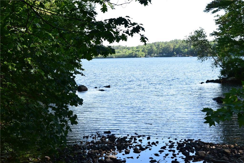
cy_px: 82
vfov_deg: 19.7
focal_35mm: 69
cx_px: 122
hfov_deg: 29.2
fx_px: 468
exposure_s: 1/200
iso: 400
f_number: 10
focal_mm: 46
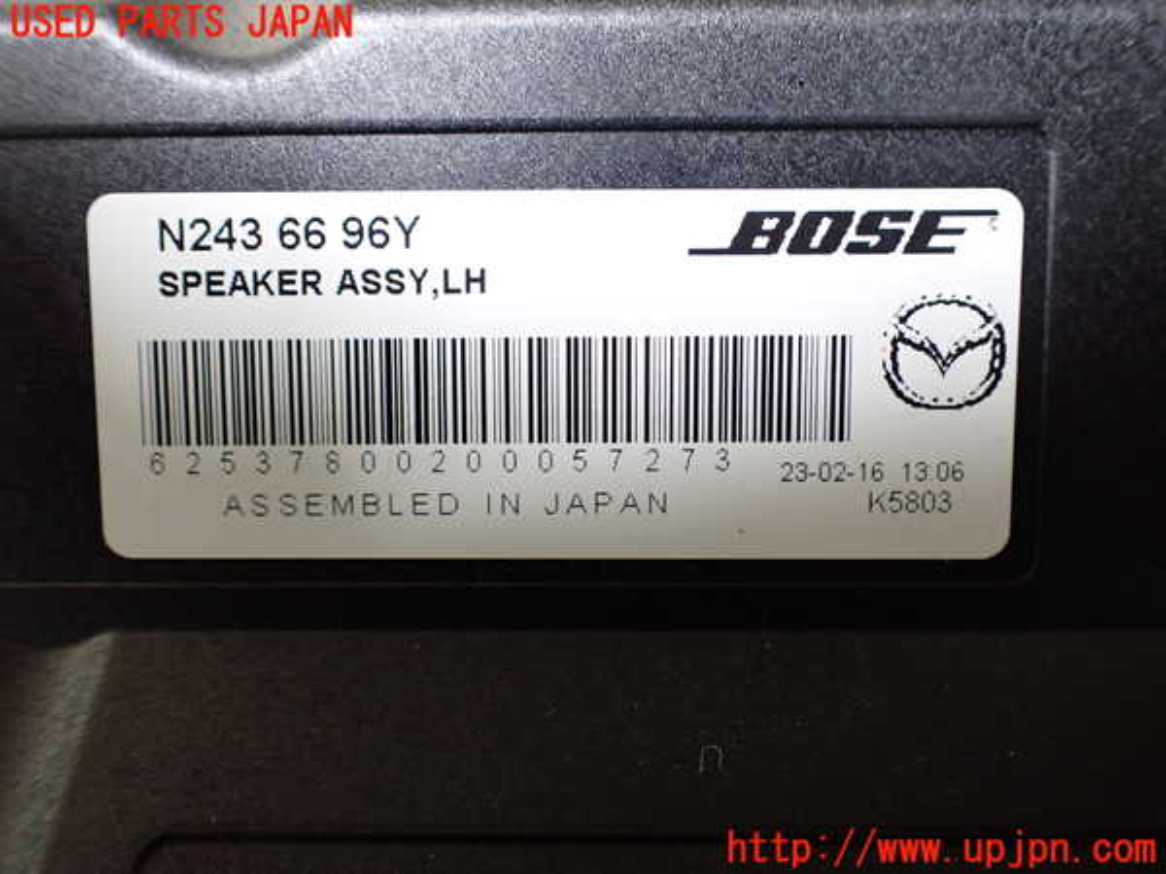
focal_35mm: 30
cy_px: 437
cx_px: 583
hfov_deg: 60.0
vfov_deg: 46.8
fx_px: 1011
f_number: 2.3
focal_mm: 5.4
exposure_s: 1/125
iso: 640
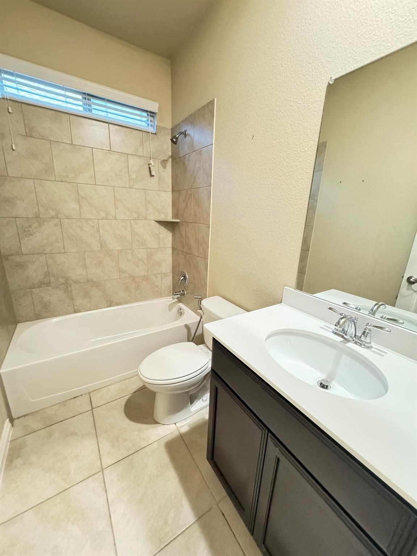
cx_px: 208
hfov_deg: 85.7
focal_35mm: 14
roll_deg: -2.3
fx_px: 225
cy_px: 278
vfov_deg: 102.1
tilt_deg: -16.9
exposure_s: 1/40
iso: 1000
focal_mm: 2.22
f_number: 2.2
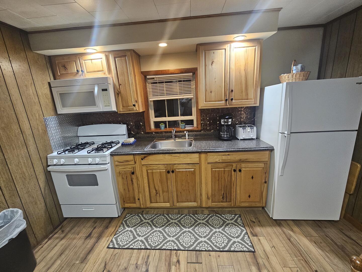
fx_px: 136
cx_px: 181
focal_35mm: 13
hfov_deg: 106.2
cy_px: 136
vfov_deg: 89.9
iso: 320
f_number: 2.2
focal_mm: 2.2
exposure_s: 1/30
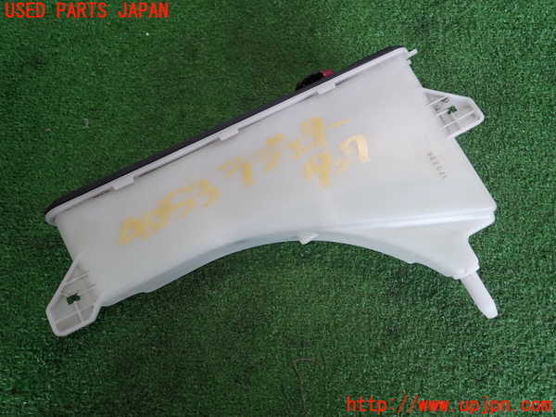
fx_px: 402
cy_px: 208
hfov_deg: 69.4
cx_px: 278
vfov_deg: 54.9
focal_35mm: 25
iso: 200
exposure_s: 1/60
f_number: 2
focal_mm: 4.5
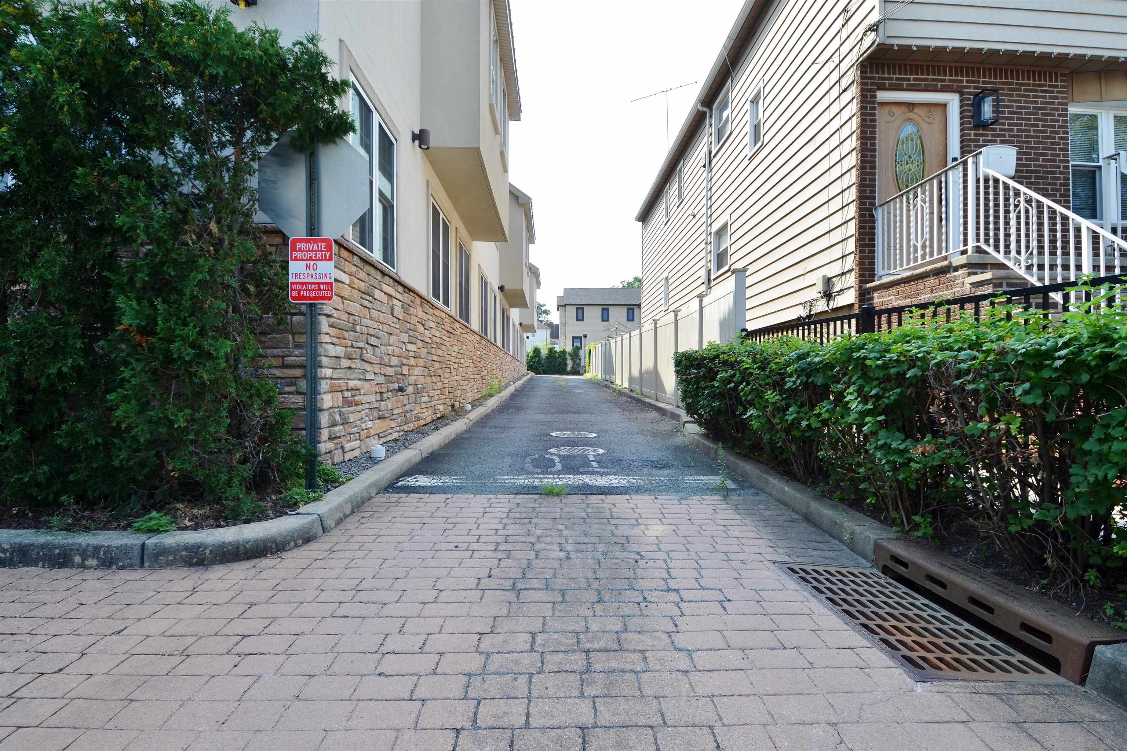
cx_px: 564
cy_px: 376
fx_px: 563
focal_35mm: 18
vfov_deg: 67.4
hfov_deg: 90.0
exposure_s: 1/160
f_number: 7.1
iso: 100
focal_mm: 12
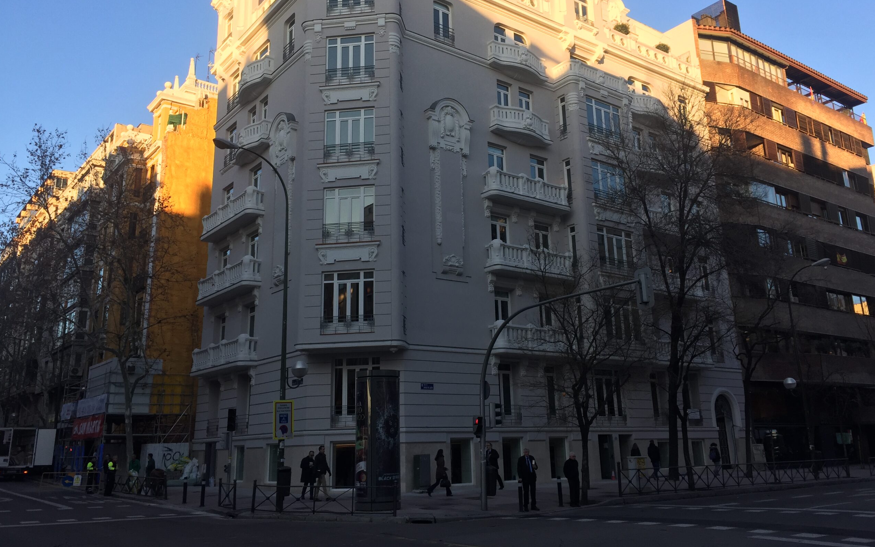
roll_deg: +1.5
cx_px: 440
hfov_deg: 61.2
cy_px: 229
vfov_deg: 40.5
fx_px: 739
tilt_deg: +16.6
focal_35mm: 31
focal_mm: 4.15
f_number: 2.2
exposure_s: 1/549
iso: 32
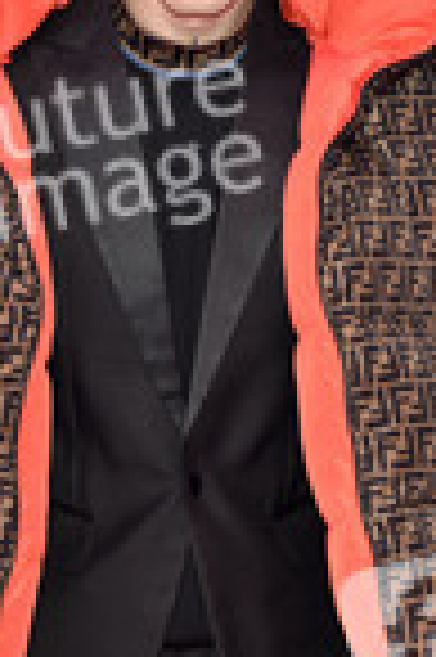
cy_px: 392
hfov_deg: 2.5
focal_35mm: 548
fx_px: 9978
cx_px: 162
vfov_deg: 3.8
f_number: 4.5
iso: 2000
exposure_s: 1/250
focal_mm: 200
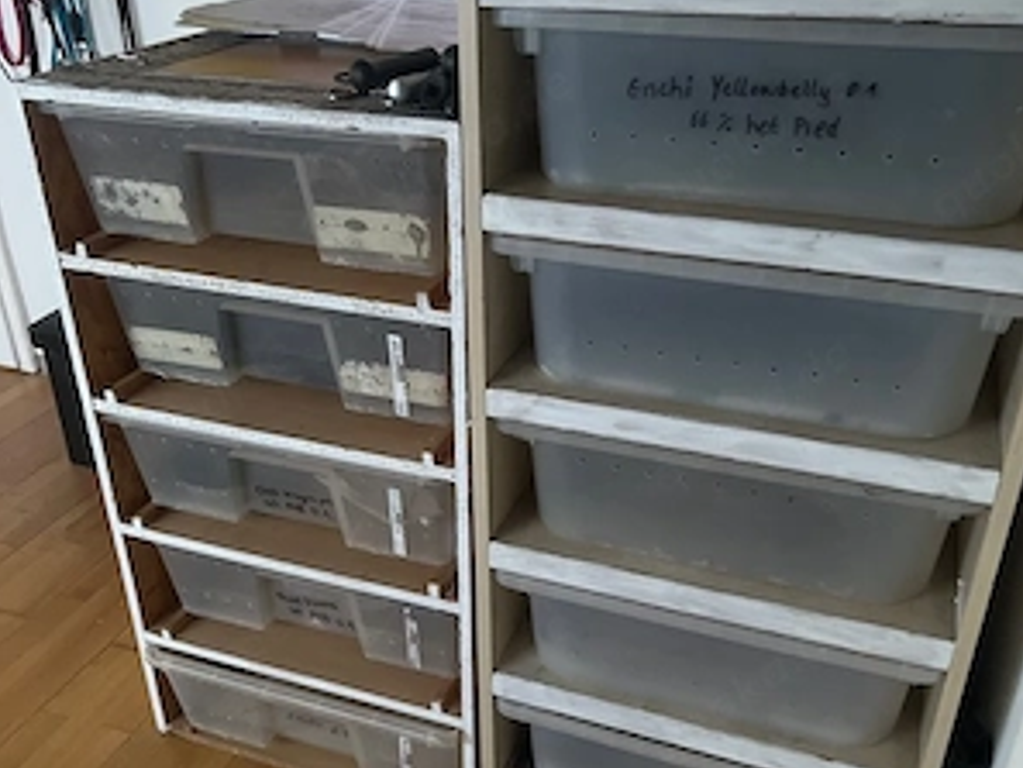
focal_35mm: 35
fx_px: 1035
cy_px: 444
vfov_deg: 40.6
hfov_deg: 52.6
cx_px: 513
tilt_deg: -30.0
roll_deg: -0.2
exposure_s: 1/33
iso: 640
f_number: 1.5
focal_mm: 5.7
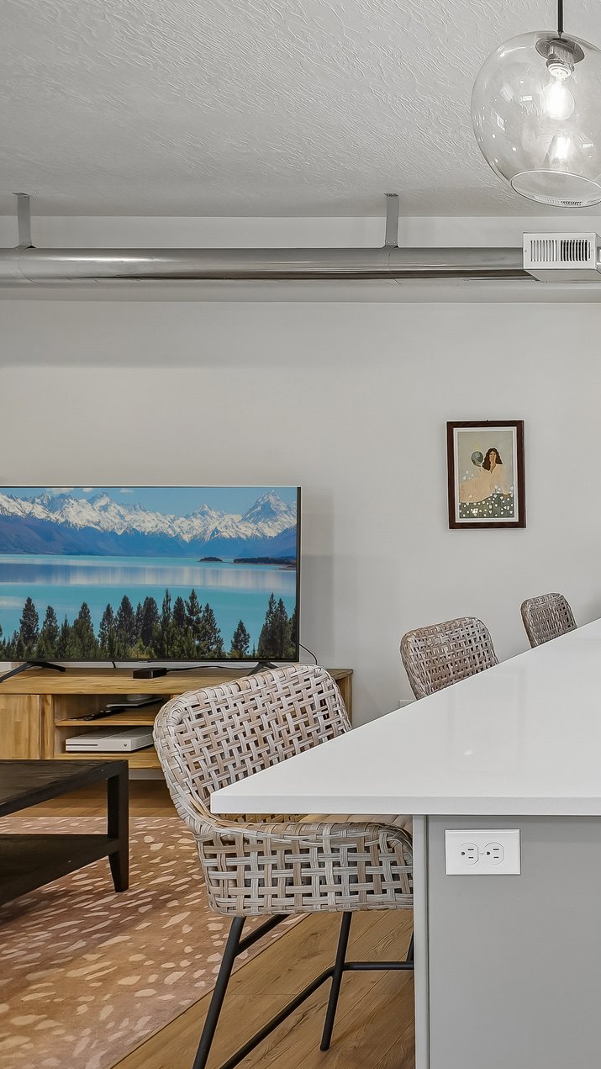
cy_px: 524
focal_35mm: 27
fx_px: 765
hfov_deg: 30.8
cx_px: 826
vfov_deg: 69.9
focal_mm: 16
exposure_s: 1/30
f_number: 8
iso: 400
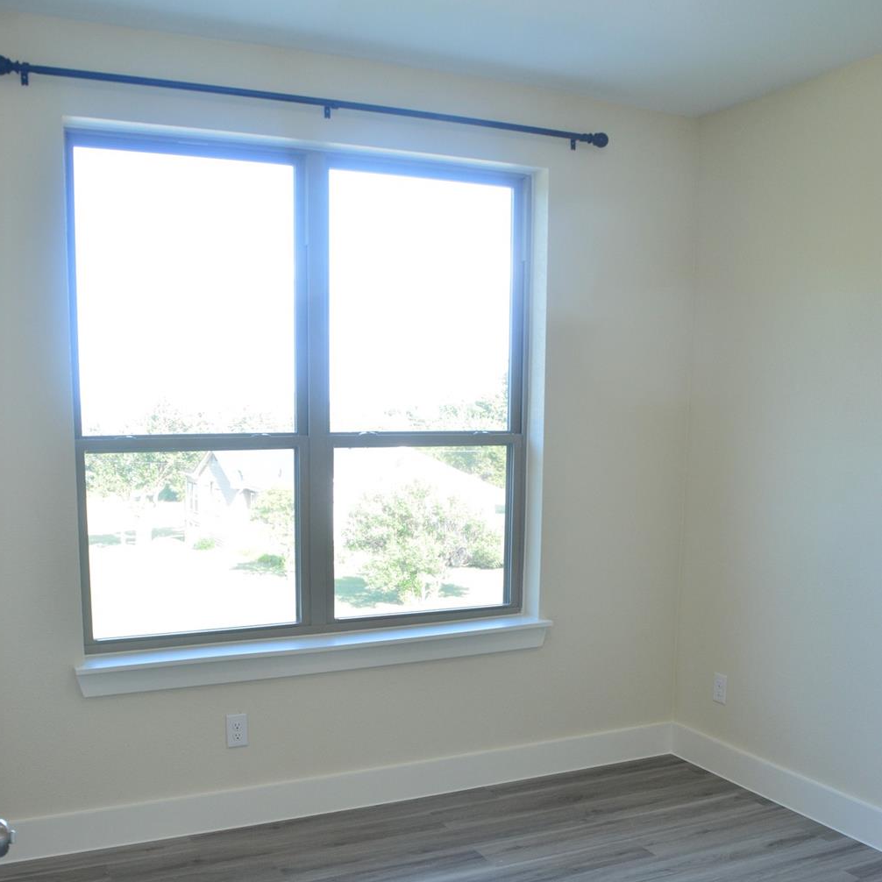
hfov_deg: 47.2
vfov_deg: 46.3
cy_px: 601
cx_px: 438
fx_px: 1009
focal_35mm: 35
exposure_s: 1/60
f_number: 8
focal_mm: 18
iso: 500
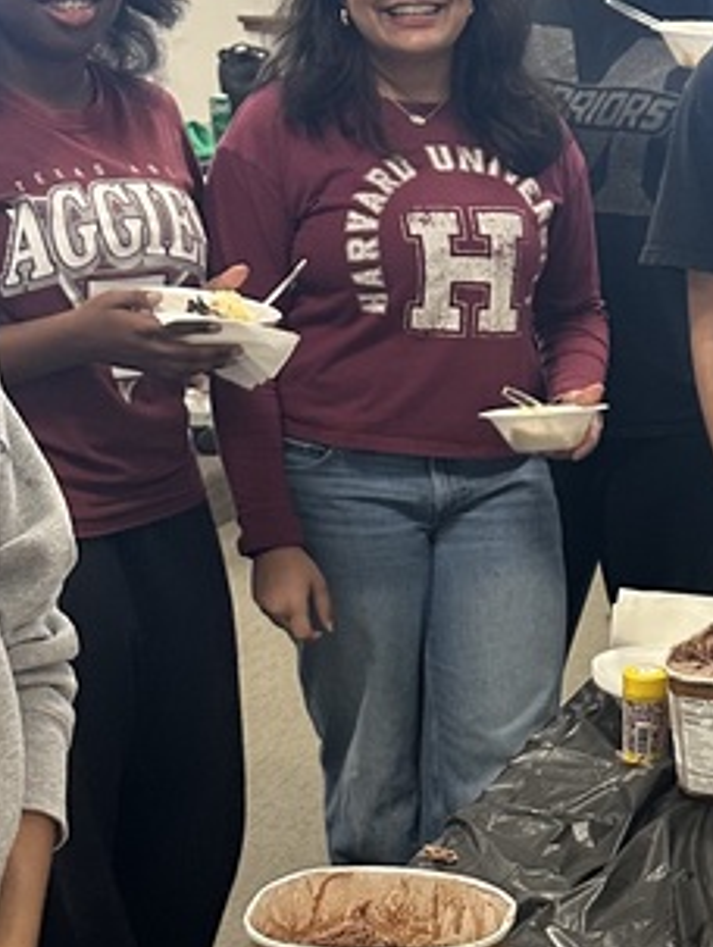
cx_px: 776
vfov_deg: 23.9
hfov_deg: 17.6
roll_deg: -1.3
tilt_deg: -17.6
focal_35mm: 81
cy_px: 666
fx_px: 2220
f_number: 1.78
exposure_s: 1/77
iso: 250
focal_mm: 6.86
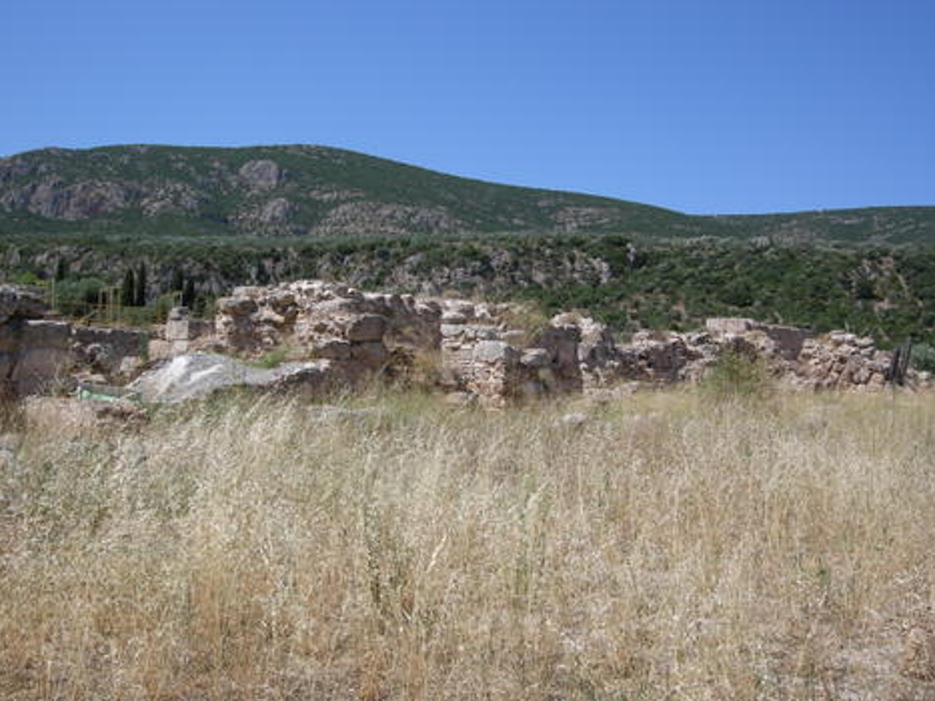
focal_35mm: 37
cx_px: 477
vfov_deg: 38.6
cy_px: 355
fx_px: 999
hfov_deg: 50.1
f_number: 5.4
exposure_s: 1/330
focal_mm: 7.5
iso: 64
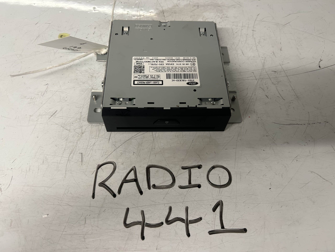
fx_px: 252
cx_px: 168
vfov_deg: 53.1
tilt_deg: -59.1
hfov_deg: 67.3
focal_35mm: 26
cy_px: 126
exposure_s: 1/100
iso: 125
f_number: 1.5
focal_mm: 5.7
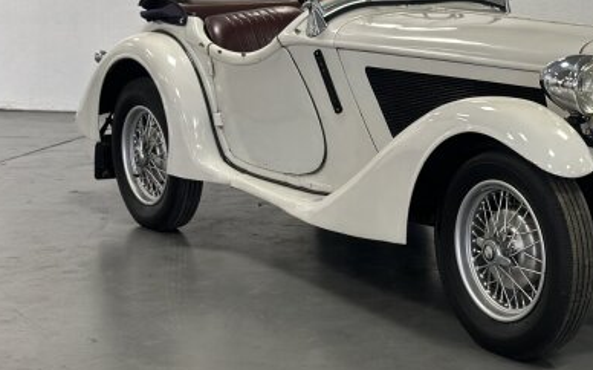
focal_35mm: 84
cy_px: 135
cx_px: 469
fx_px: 1357
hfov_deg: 24.3
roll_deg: +0.5
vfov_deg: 15.5
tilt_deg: -9.2
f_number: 1.78
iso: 160
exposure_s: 1/100
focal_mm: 6.86
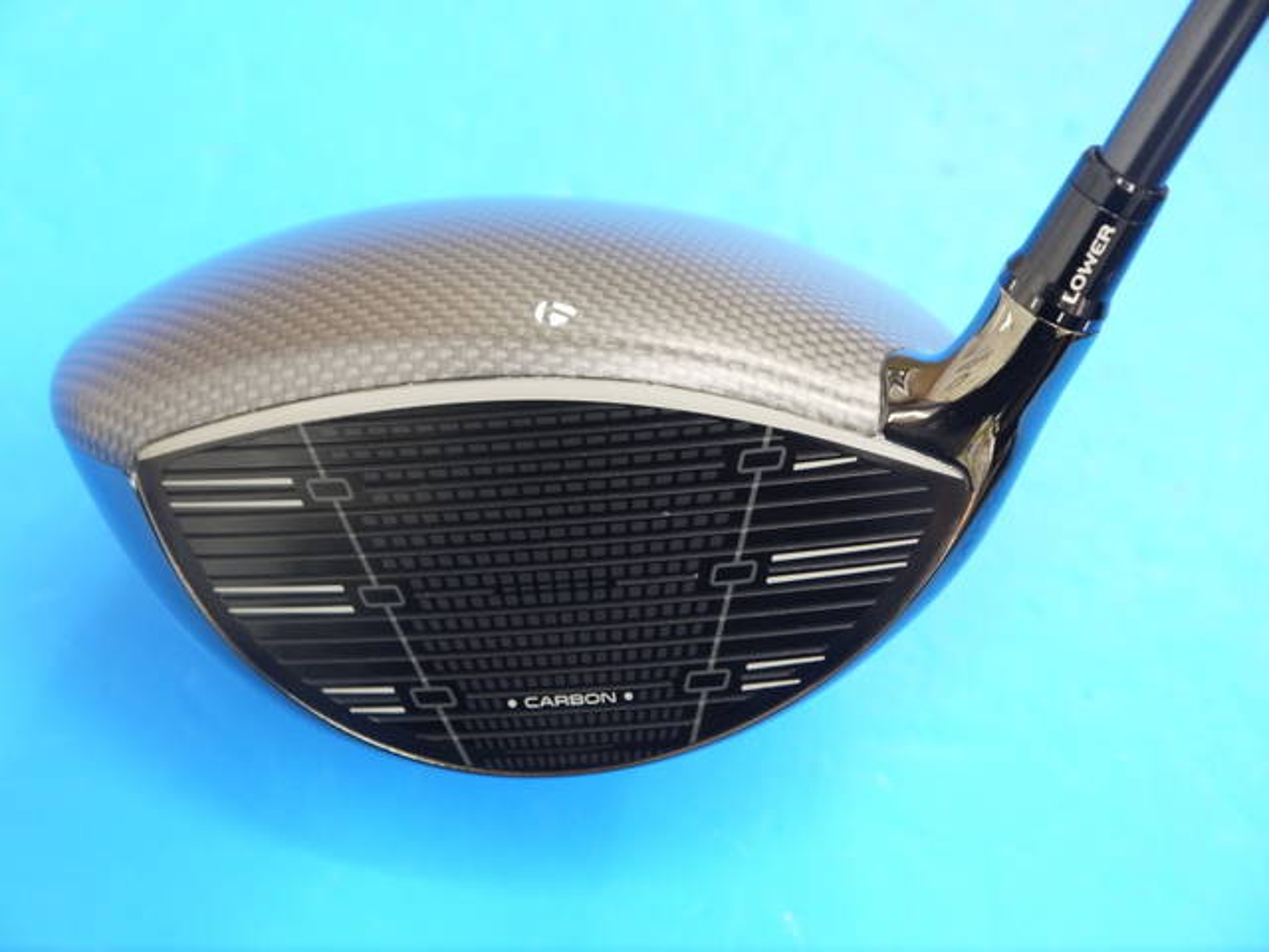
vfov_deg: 22.3
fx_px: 2420
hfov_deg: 29.4
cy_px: 476
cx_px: 634
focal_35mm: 66
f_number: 5.2
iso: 800
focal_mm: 33
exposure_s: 1/50
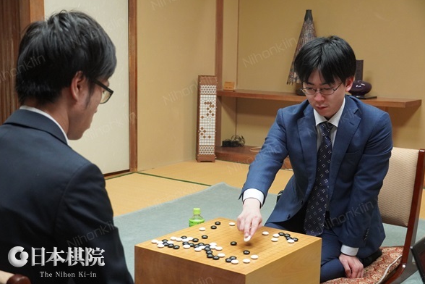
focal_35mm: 52
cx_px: 212
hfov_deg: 38.2
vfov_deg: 26.0
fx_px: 614
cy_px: 142
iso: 3200
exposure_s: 1/160
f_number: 4.5
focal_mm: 34
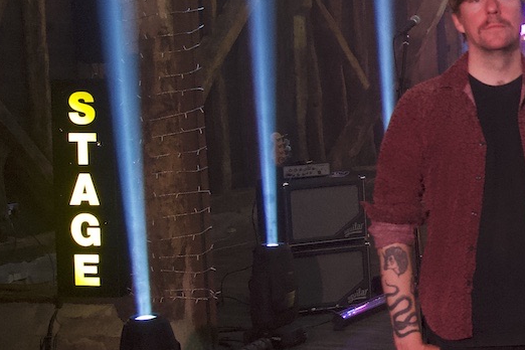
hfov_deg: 18.9
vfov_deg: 14.9
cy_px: 185
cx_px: 833
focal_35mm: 92
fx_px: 1342
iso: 6400
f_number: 4
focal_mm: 24
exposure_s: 1/160
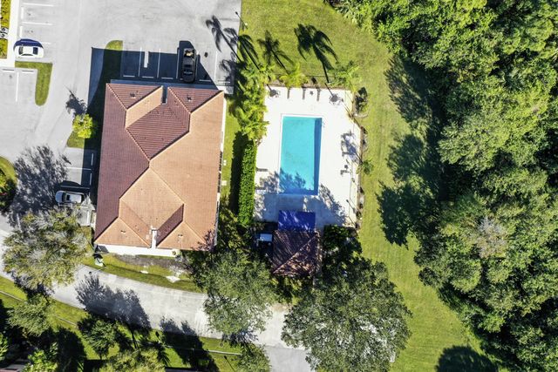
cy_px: 186
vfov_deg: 46.4
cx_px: 279
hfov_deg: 65.5
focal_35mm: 28
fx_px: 434
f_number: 4.5
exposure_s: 1/320
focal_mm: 10.26
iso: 100
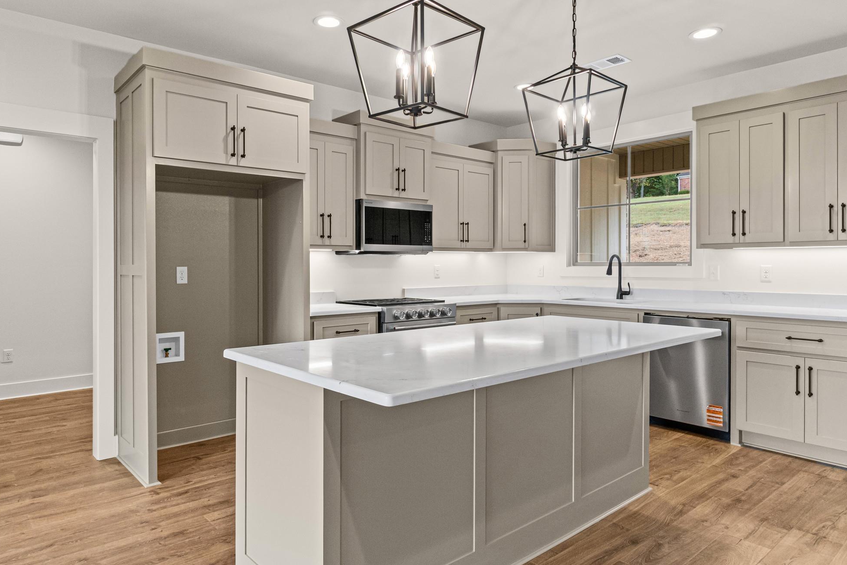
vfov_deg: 55.0
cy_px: 261
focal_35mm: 23
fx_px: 541
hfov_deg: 76.0
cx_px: 396
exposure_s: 1/15
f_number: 9
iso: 250
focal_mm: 12
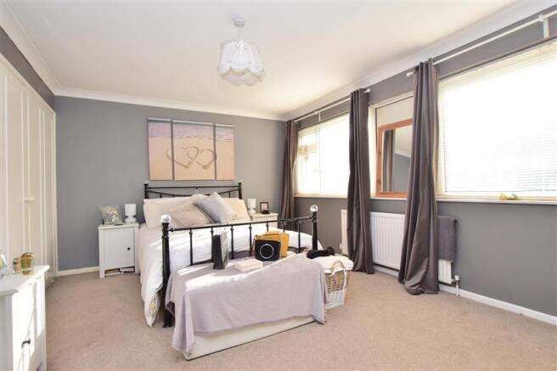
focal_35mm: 17
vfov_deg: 69.6
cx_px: 278
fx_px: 267
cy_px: 186
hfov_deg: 92.5
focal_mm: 11.5
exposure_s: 1/160
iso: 800
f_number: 8
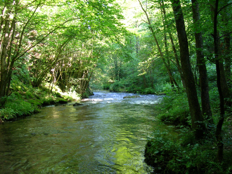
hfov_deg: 49.0
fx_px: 255
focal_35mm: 38
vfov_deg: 37.7
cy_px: 87
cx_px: 116
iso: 200
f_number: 2.8
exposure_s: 1/26.8
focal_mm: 7.8
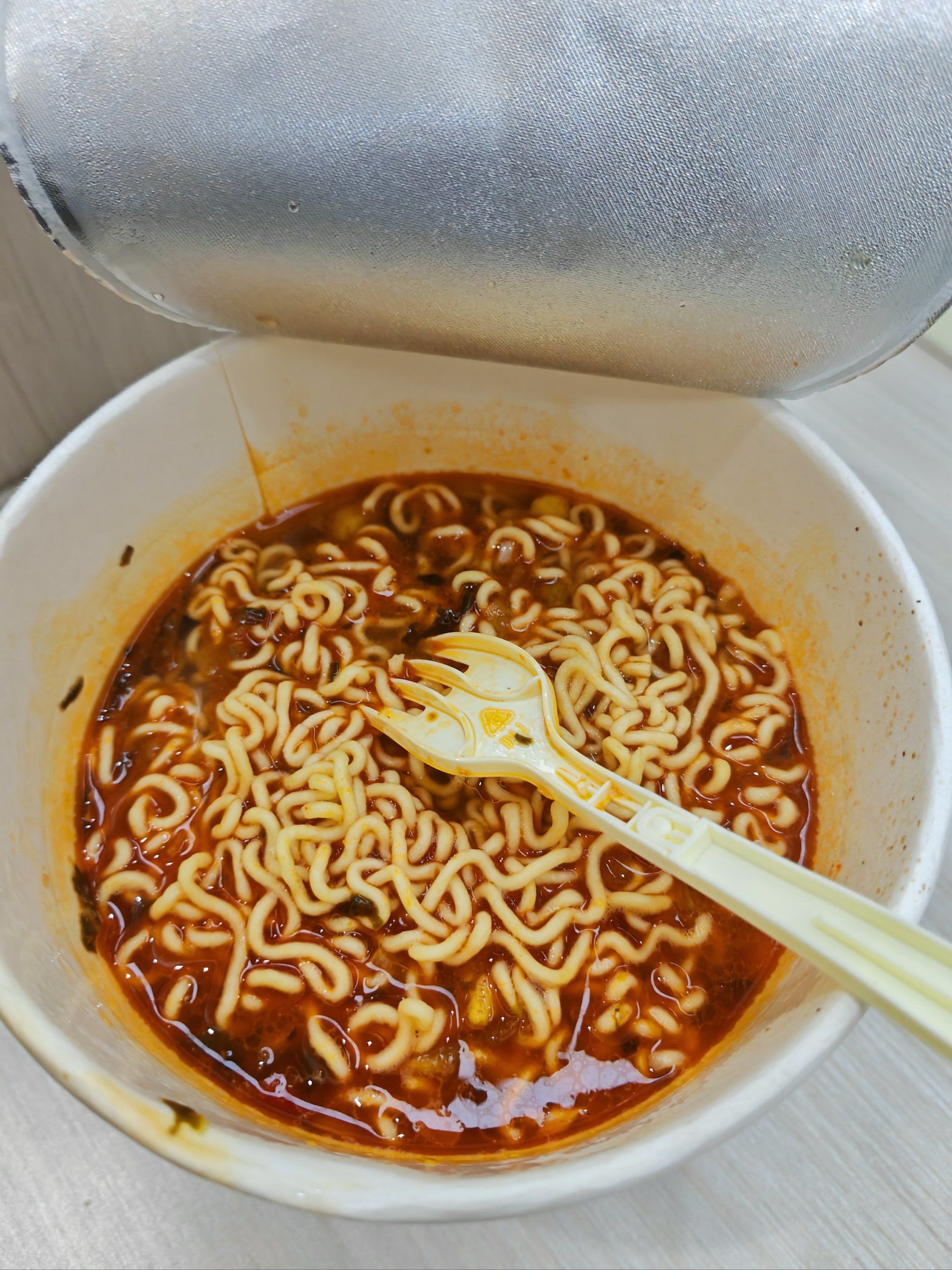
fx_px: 990
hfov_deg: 51.4
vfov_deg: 65.3
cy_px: 635
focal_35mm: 27
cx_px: 476
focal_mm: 5.52
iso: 640
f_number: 1.9
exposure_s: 1/100
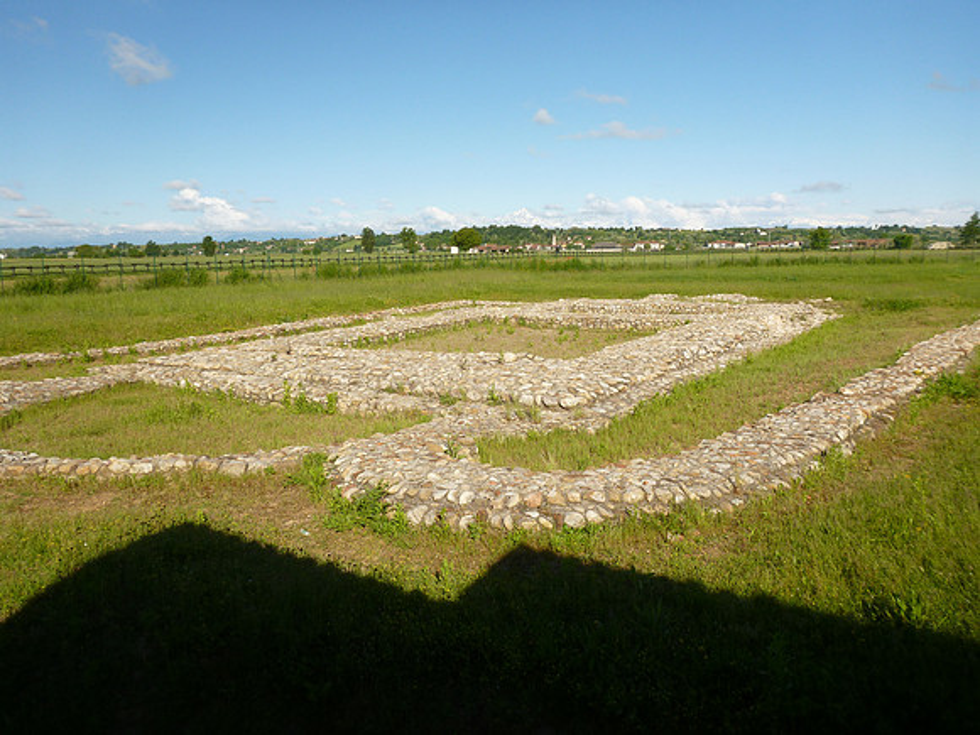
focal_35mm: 28
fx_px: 793
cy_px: 368
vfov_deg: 49.7
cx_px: 490
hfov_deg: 63.4
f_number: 3.3
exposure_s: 1/800
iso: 100
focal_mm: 4.9
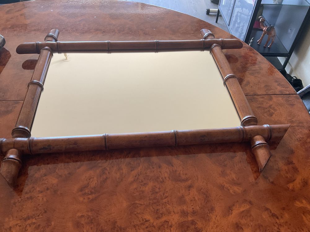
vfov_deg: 48.2
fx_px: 260
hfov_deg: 61.7
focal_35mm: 29
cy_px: 116
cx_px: 155
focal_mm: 3
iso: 50
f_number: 1.8
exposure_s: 1/60
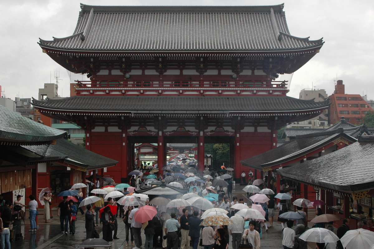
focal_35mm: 52
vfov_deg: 25.7
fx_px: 545
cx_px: 187
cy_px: 124
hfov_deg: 37.9
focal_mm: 35
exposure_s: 1/125
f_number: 5.6
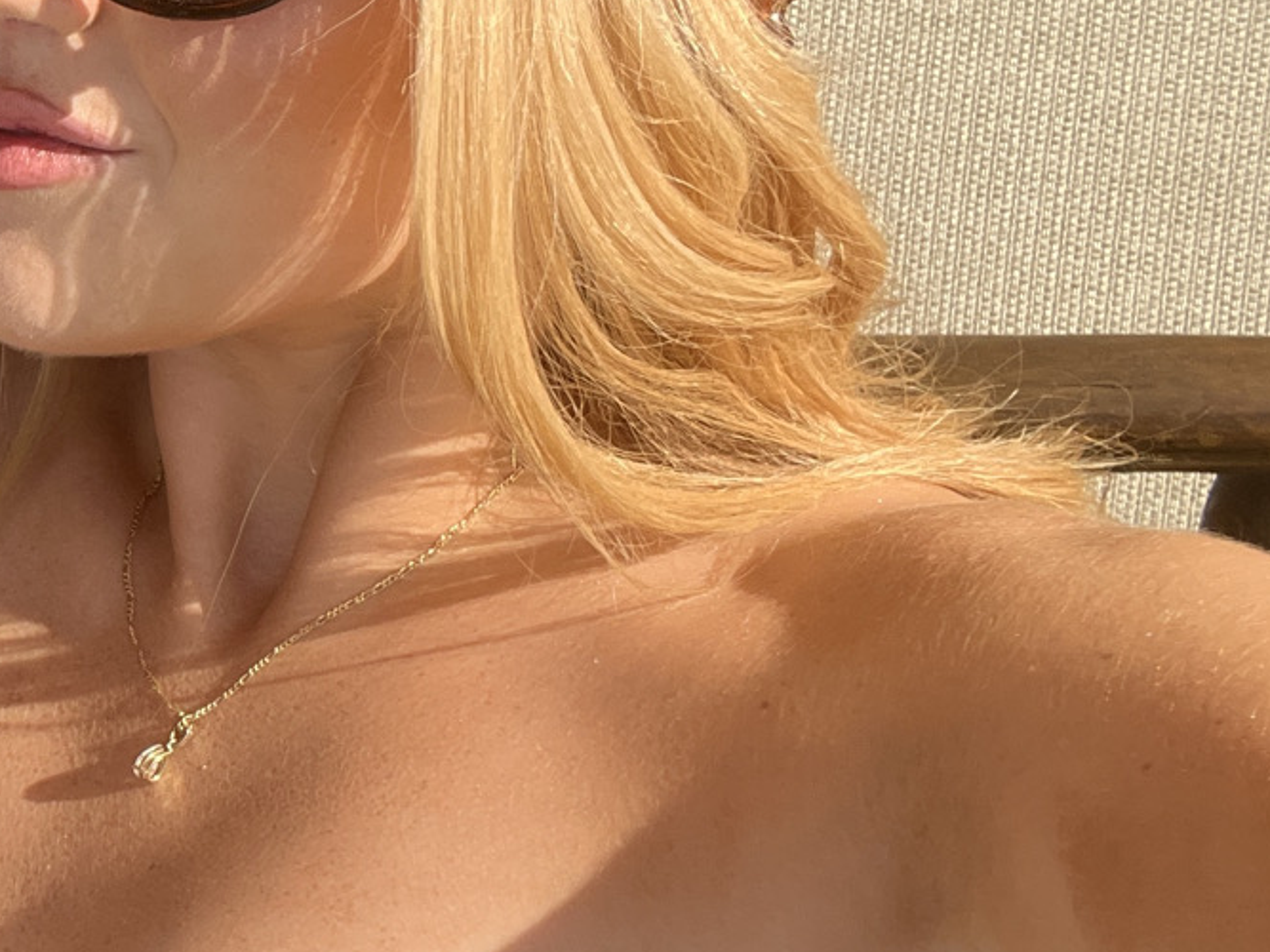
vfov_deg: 21.3
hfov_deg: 24.1
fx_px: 2531
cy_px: 413
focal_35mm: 69
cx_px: -455
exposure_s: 1/474
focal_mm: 2.71
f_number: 2.2
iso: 32
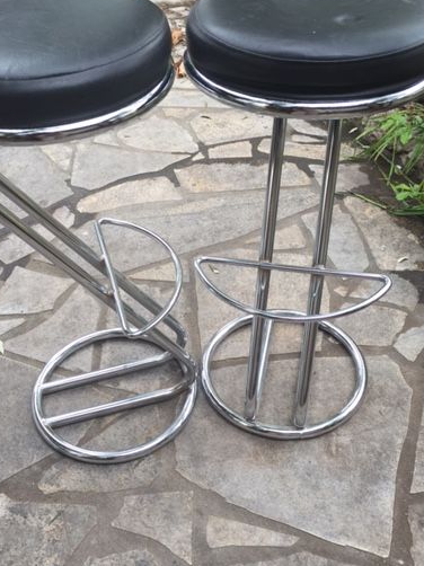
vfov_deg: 50.1
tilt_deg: -43.3
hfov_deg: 38.6
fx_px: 605
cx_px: 189
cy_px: 299
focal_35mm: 37
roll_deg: +8.4
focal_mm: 4.15
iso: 32
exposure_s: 1/100
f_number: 2.2
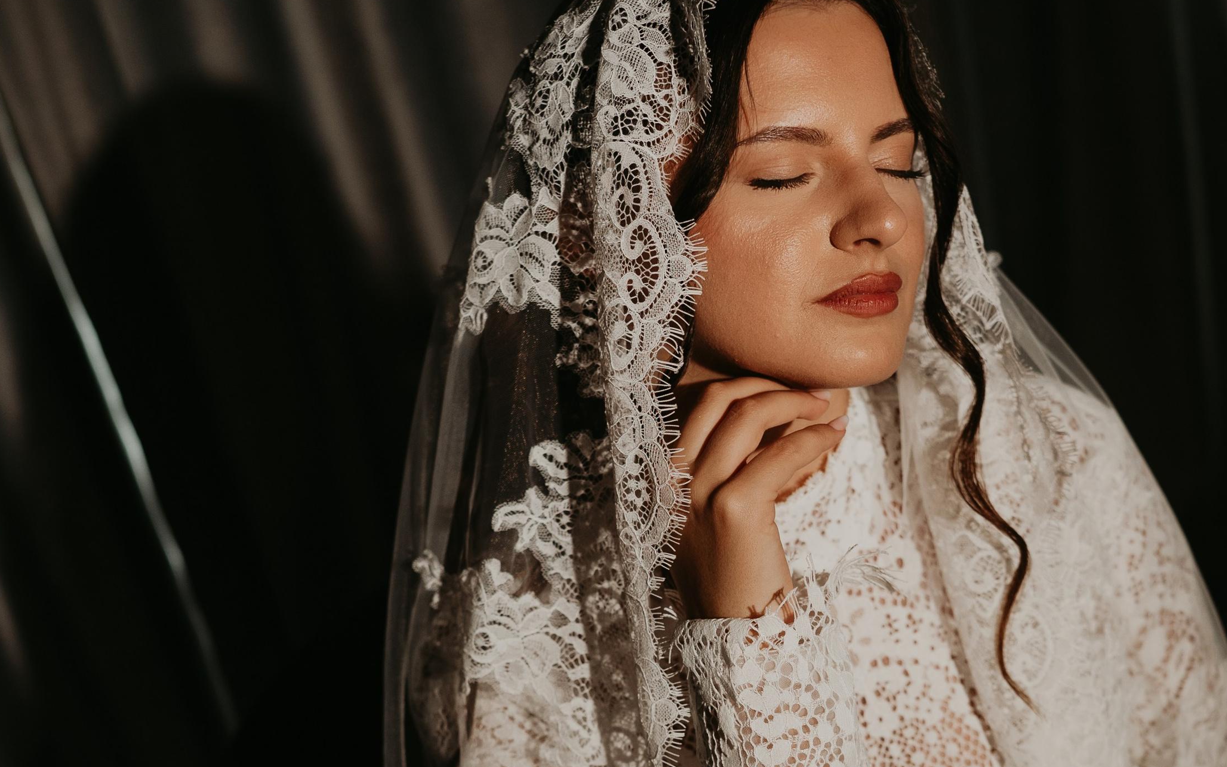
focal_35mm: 62
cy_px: 784
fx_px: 2073
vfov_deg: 20.2
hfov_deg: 32.9
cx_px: 695
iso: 400
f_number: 2.5
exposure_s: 1/320
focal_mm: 35
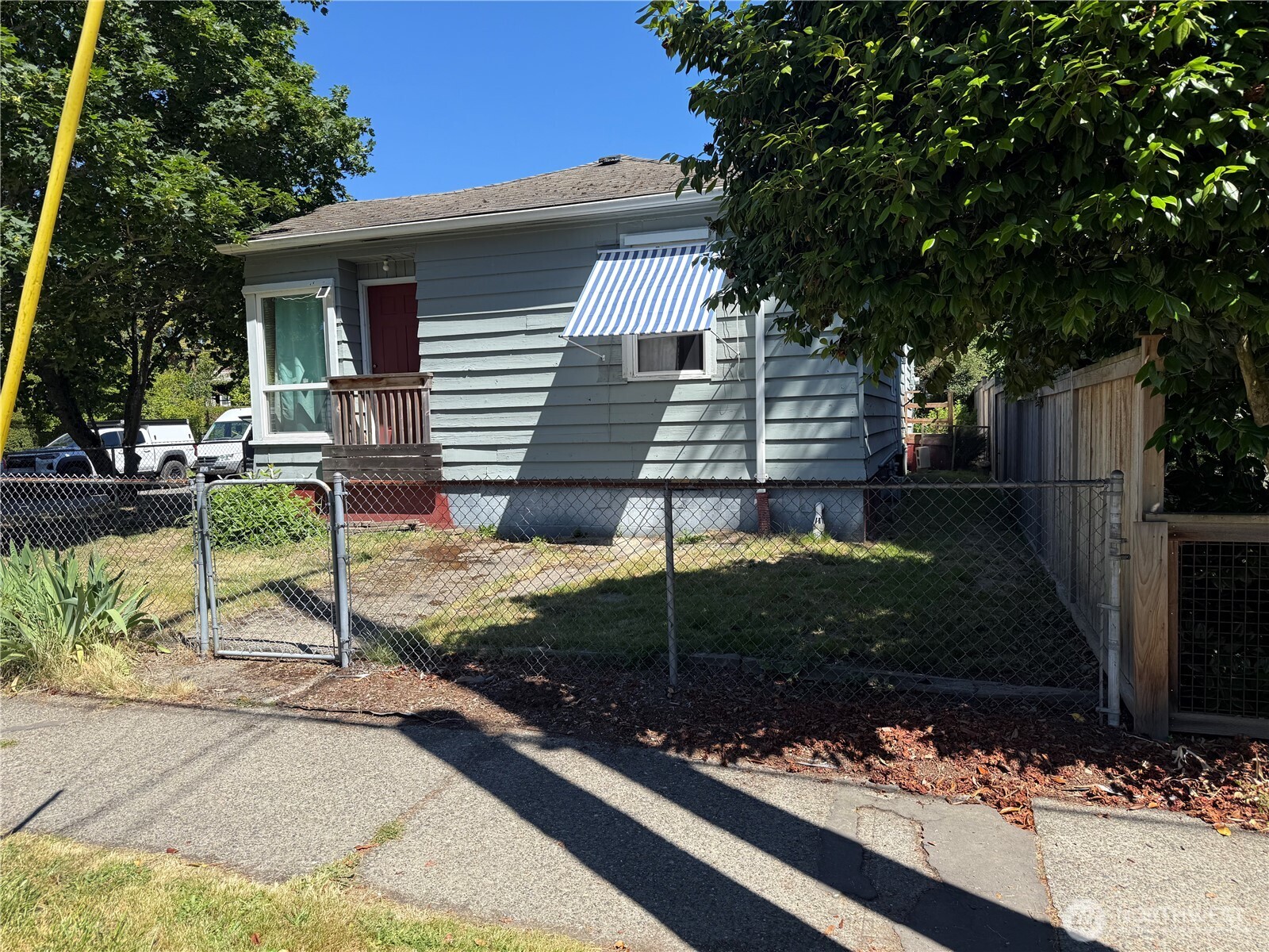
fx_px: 880
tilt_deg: -1.6
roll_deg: +2.0
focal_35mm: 24
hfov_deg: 71.6
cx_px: 634
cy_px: 476
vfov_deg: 56.8
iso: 80
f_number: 1.78
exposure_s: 1/2110
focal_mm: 6.76
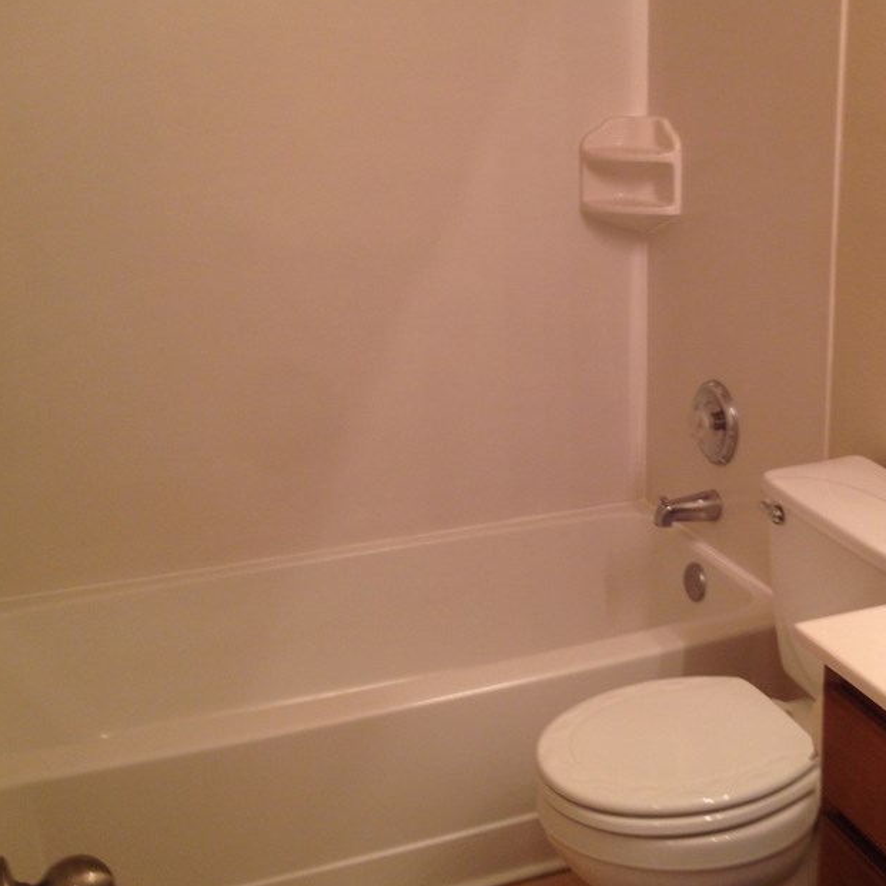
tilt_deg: -17.5
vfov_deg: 33.4
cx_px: 612
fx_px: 1477
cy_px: 397
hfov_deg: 33.0
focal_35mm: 51
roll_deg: +0.7
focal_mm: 4.28
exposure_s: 1/20
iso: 50
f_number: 2.4
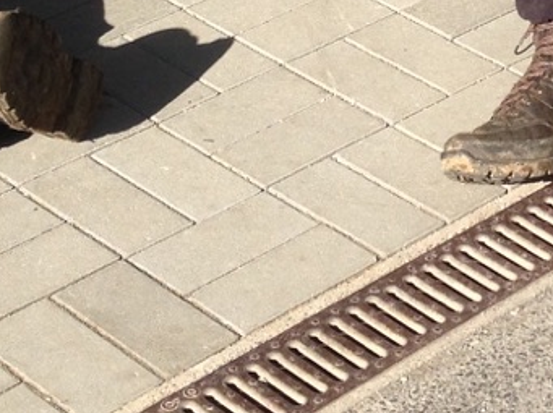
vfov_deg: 9.4
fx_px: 2474
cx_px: 649
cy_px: -144
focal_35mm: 155
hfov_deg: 12.5
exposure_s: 1/1079
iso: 50
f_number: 2.4
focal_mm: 4.13
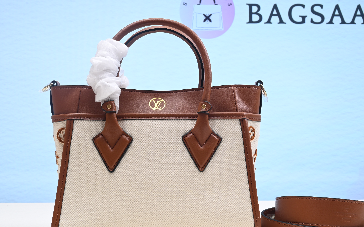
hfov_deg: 39.6
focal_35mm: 51
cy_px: 130
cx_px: 187
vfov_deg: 25.3
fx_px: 506
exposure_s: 1/2
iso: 100
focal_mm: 38
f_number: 16
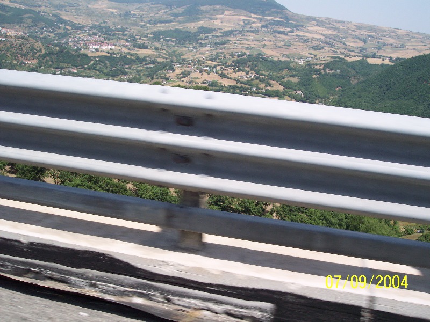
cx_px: 215
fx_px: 472
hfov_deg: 49.0
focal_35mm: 38
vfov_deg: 37.7
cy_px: 161
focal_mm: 8
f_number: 4.8
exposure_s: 1/700
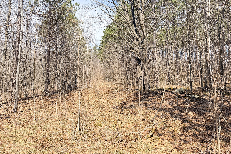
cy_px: 68
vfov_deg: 51.2
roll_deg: +2.5
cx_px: 115
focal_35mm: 25
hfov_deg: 71.5
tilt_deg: +3.0
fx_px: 160
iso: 100
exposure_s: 1/1949
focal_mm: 6.76
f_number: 1.78
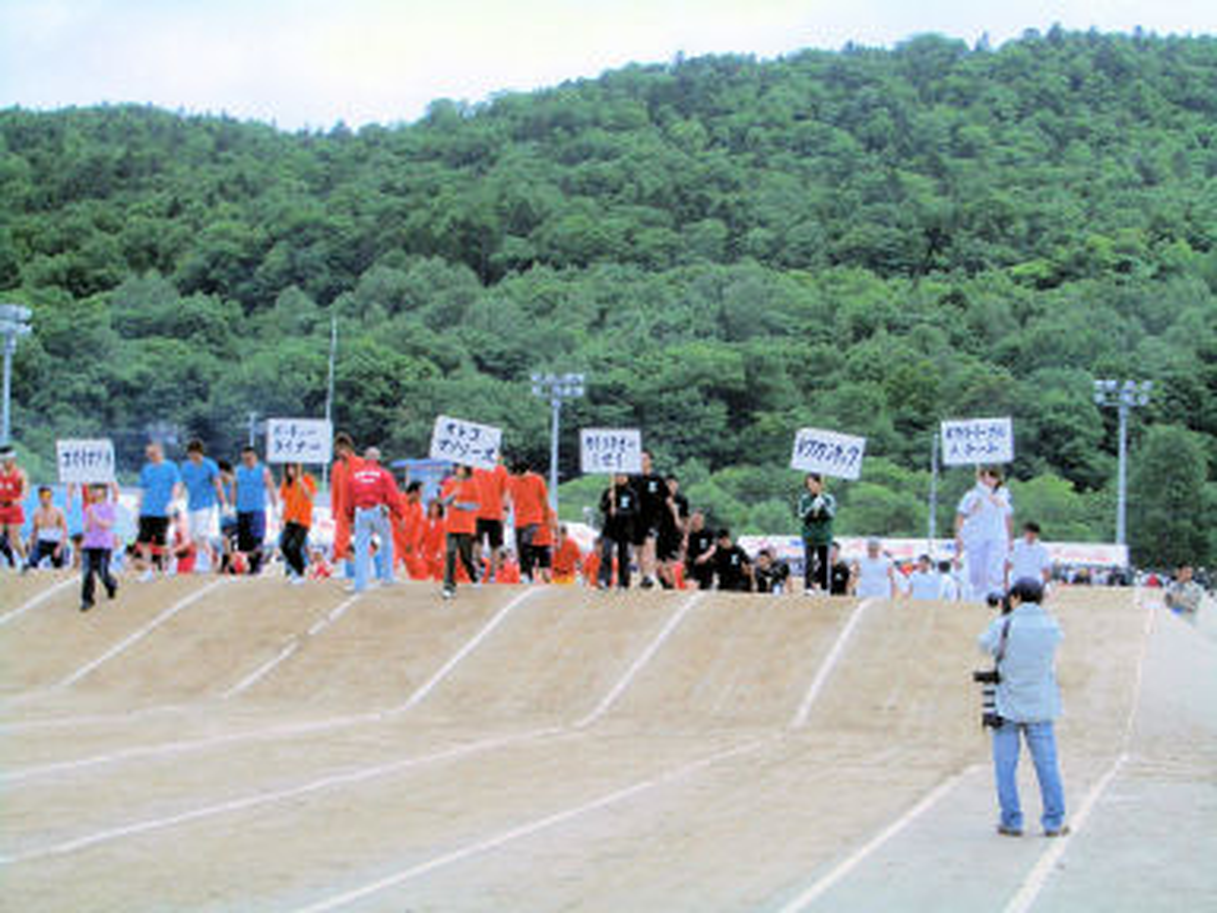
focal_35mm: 62
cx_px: 608
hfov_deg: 31.2
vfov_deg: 23.7
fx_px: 2180
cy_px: 456
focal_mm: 10.2
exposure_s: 1/500
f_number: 5.6
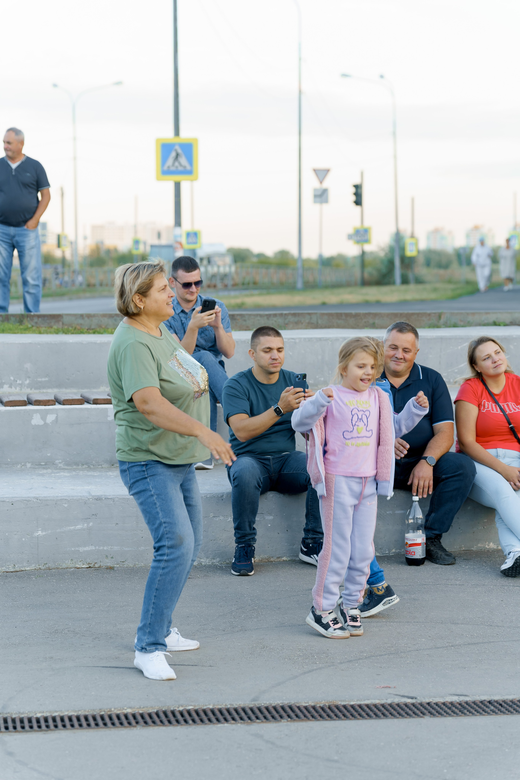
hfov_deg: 16.3
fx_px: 1820
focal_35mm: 84
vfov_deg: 24.2
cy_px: 390
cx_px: 260
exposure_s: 1/200
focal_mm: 84
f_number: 3.5
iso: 320
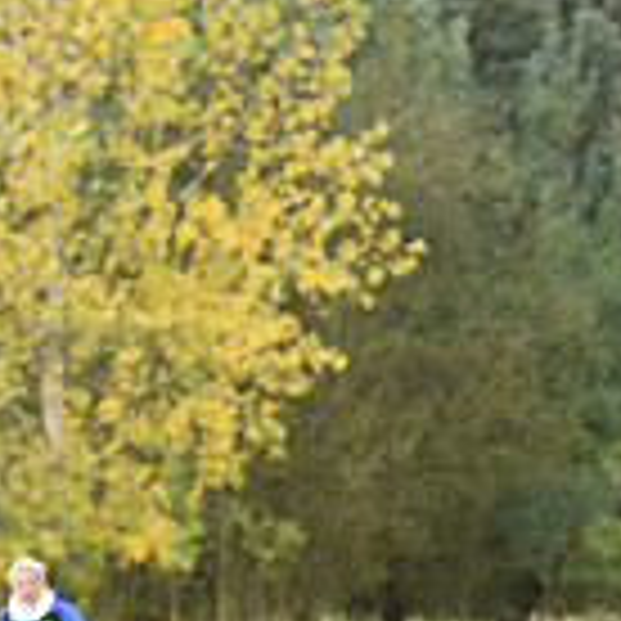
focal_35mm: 415
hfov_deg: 4.2
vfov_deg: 4.2
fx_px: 8423
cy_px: 567
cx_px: 1296
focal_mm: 116
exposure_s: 1/1250
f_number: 4.5
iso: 1100
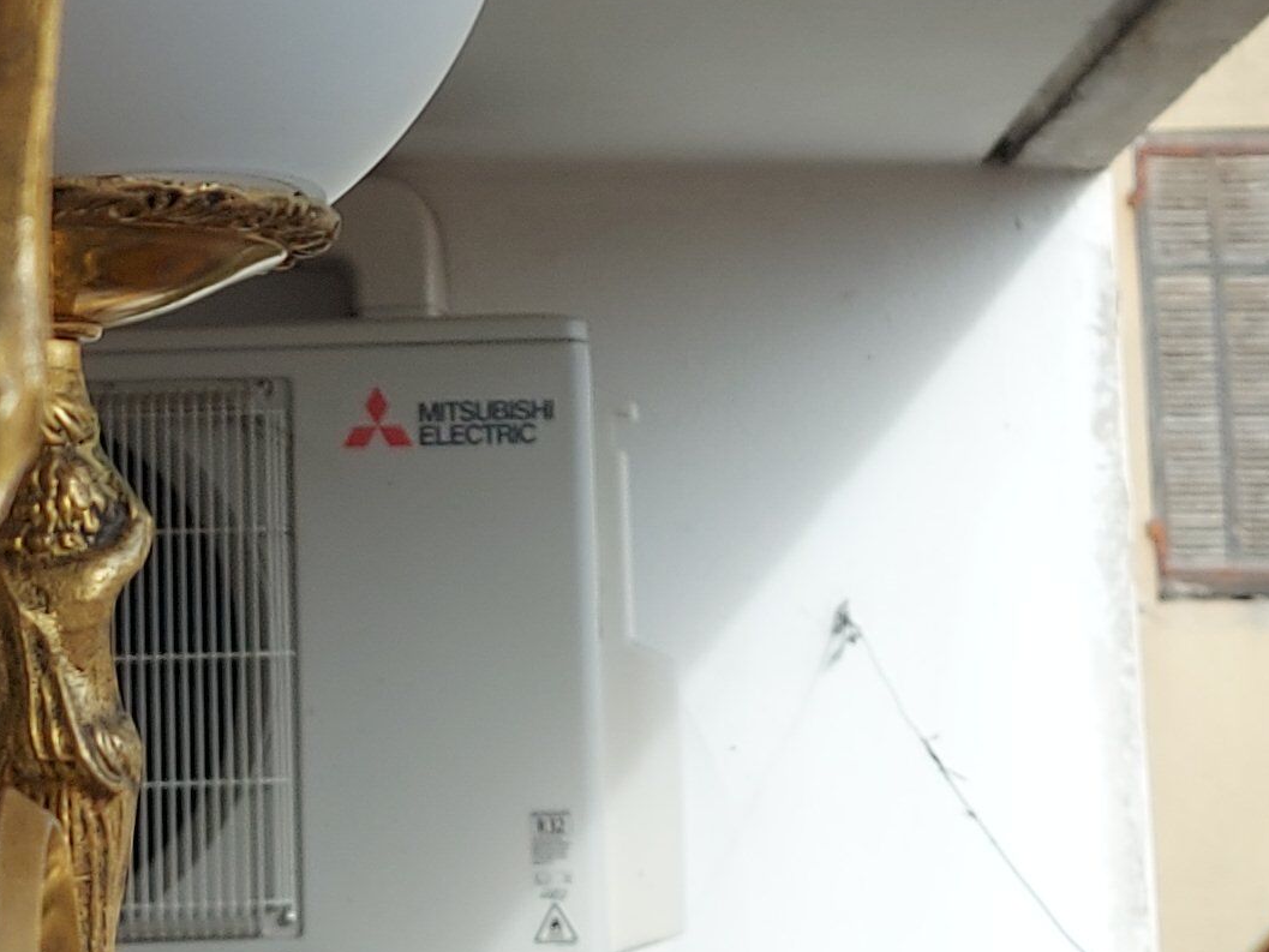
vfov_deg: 13.9
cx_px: 407
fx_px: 3850
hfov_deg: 18.7
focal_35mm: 105
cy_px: 72
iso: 32
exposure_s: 1/329
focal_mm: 5.23
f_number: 1.8
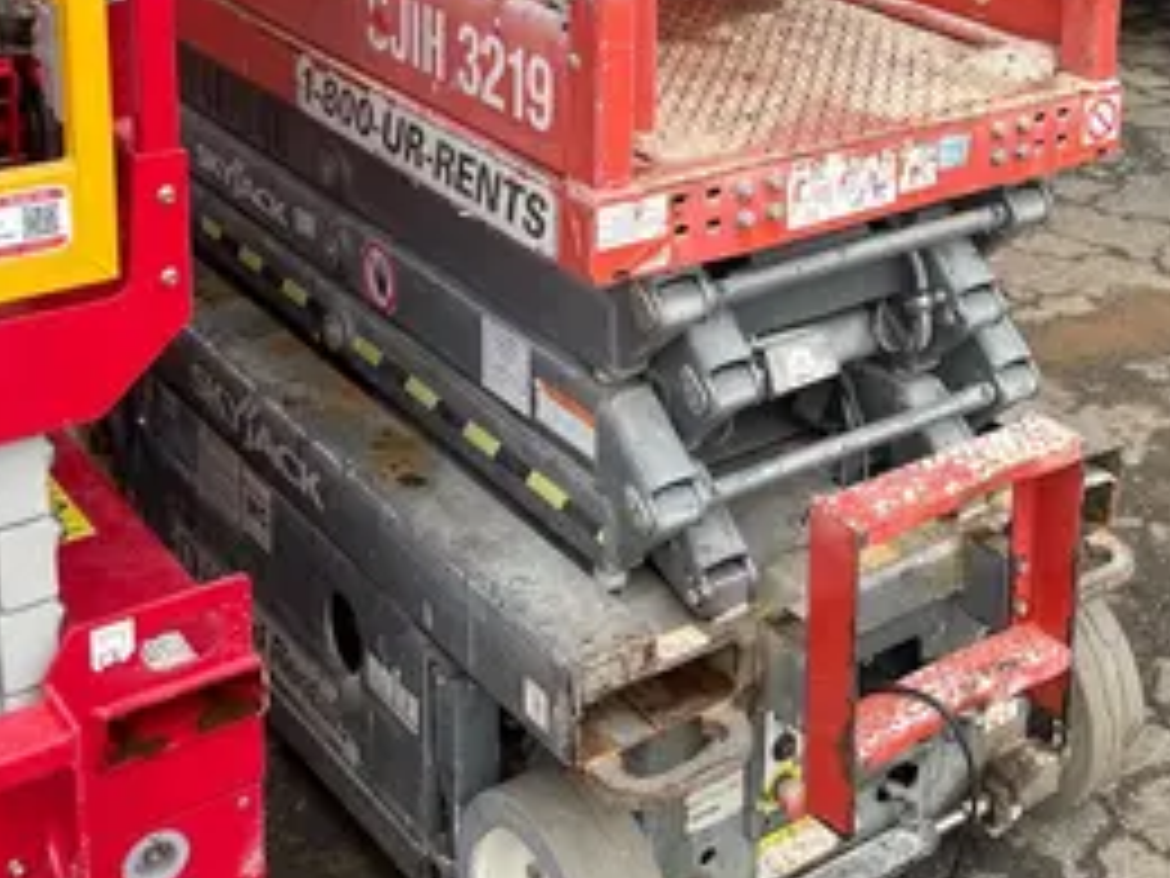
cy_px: 34
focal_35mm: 55
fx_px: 1859
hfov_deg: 34.1
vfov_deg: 25.5
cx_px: 896
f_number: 1.6
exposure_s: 1/633
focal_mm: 4.2
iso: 32
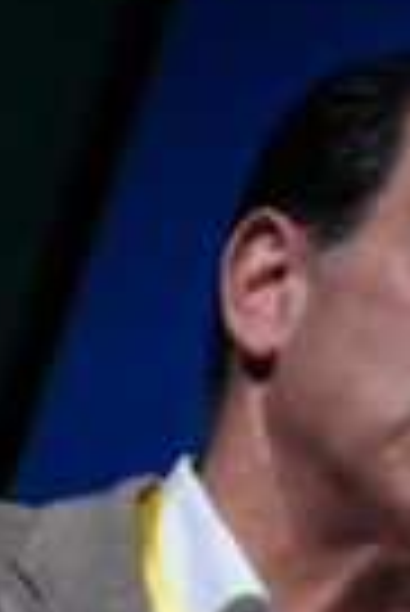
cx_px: 883
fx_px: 7701
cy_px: 506
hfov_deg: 3.0
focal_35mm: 452
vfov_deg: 4.6
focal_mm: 80
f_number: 5.6
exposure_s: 1/400
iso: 3200
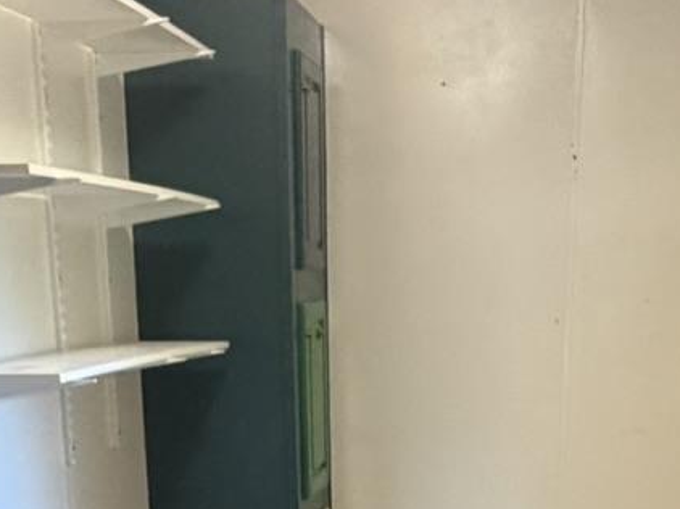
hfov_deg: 28.4
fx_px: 1335
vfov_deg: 19.7
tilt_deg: -17.6
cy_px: 683
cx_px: 443
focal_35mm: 68
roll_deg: +0.5
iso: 500
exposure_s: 1/60
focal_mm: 2.22
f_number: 2.2
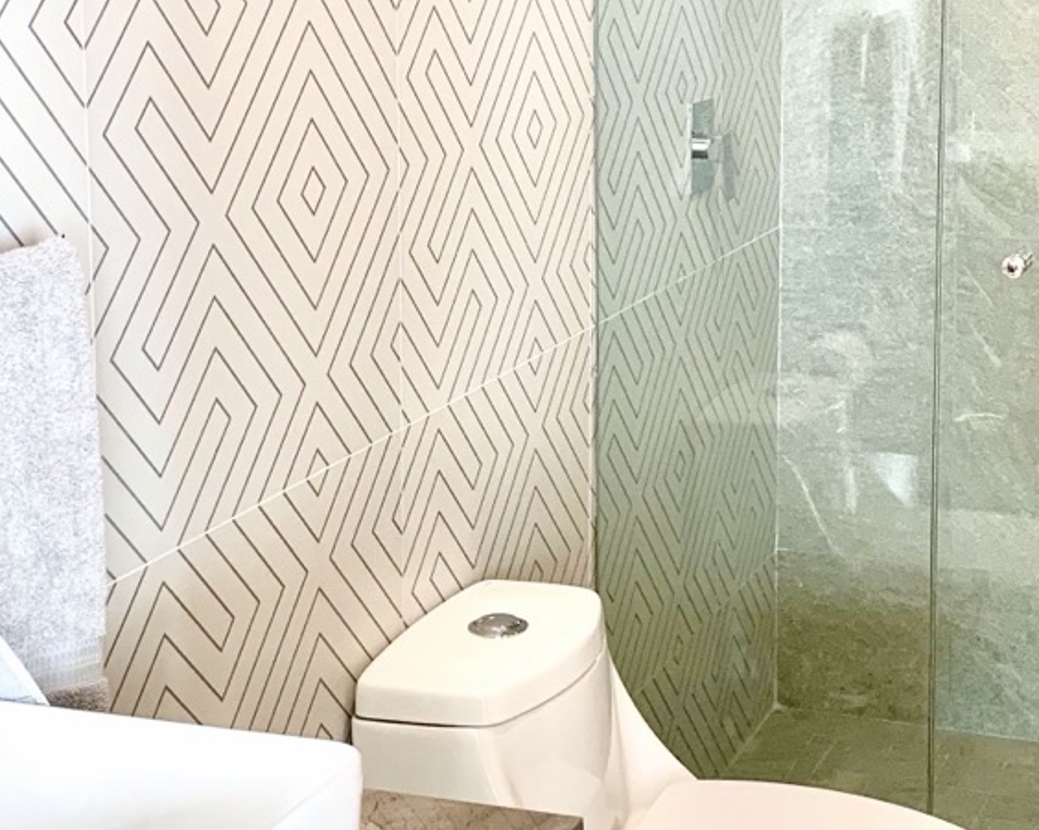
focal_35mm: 72
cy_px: 239
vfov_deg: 21.1
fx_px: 2214
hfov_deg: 26.3
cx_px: 672
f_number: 1.8
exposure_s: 1/60
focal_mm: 4.25
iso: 80
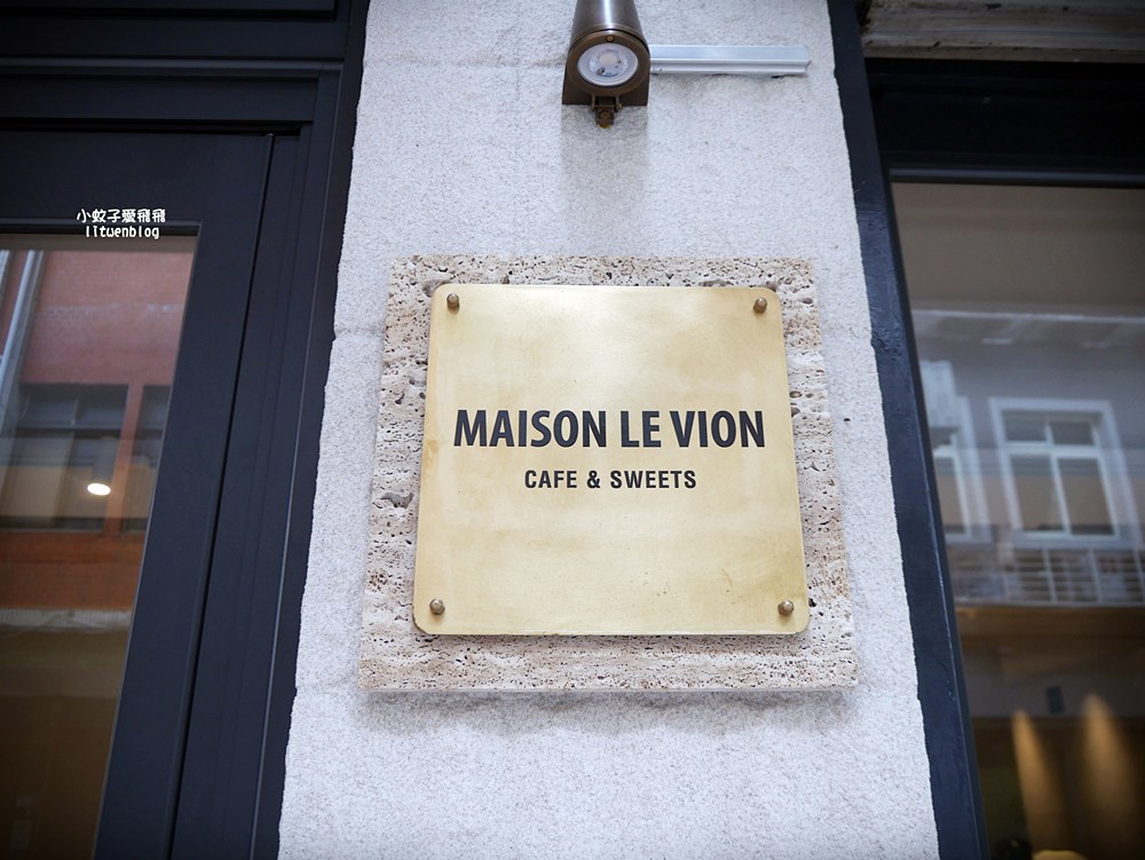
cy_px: 430
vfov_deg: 49.8
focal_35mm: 28
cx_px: 572
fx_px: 927
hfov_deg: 63.4
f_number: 3.5
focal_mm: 14
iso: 200
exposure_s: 1/60
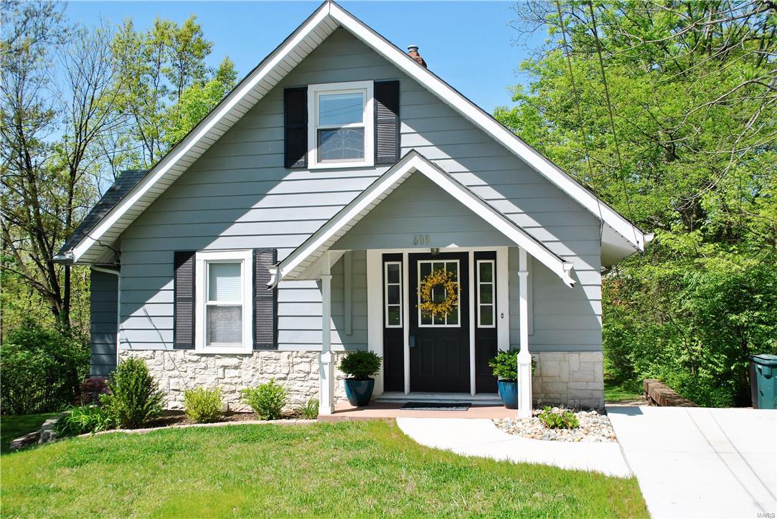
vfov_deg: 40.0
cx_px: 388
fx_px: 713
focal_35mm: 33
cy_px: 260
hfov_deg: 57.2
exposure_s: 1/250
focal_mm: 22
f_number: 8
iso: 100
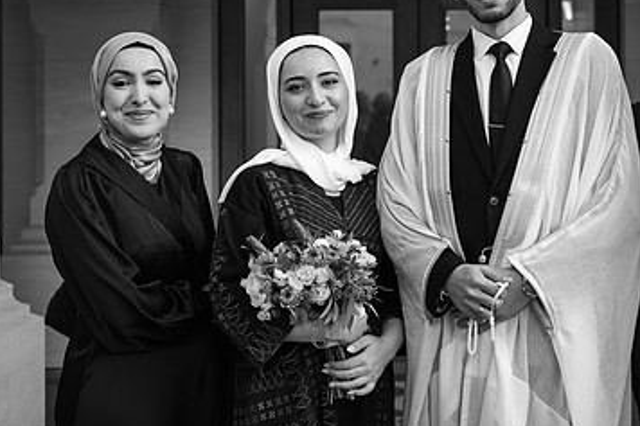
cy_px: 97
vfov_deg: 20.1
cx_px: 471
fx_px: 1191
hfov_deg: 29.7
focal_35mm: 67
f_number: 3.2
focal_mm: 40
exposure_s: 1/500
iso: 200
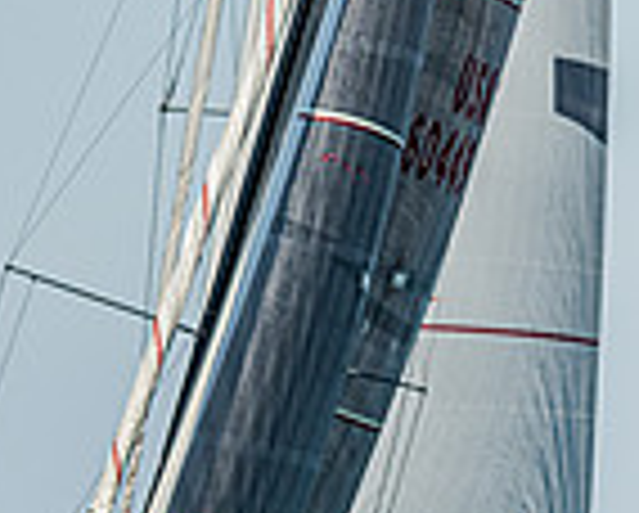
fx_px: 14620
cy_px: 886
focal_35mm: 772
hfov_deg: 2.5
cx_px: -12
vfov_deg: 2.0
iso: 320
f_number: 5.6
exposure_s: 1/1000
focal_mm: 170
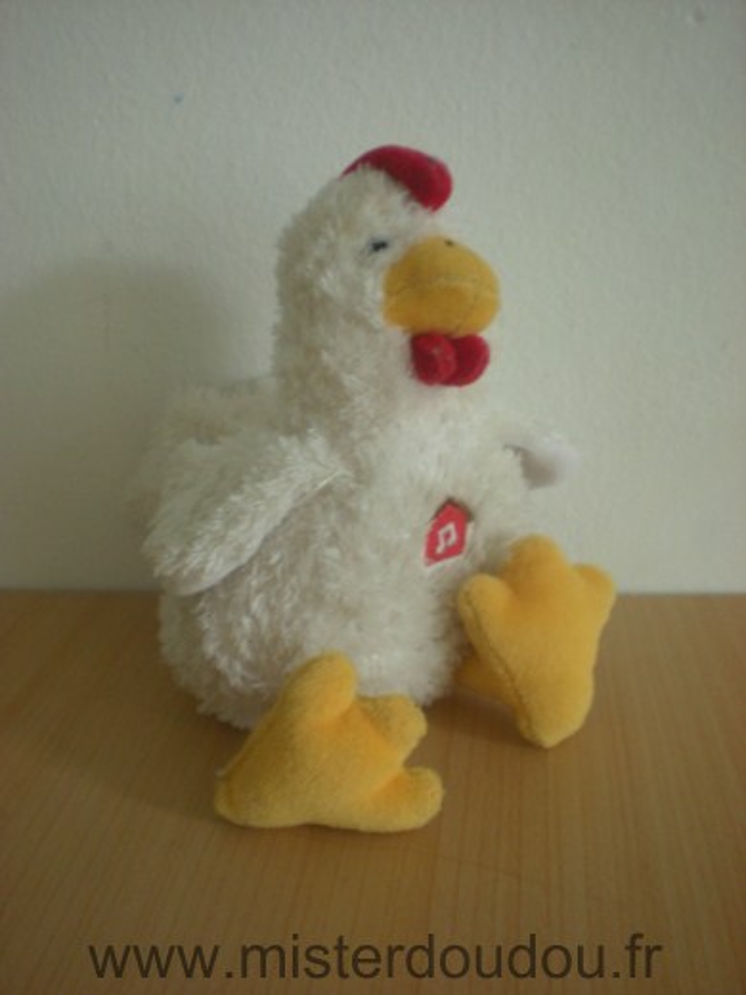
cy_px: 498
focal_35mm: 38
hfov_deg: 37.7
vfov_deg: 49.0
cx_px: 373
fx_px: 1092
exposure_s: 1/21
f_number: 3.1
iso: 200
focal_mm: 6.3
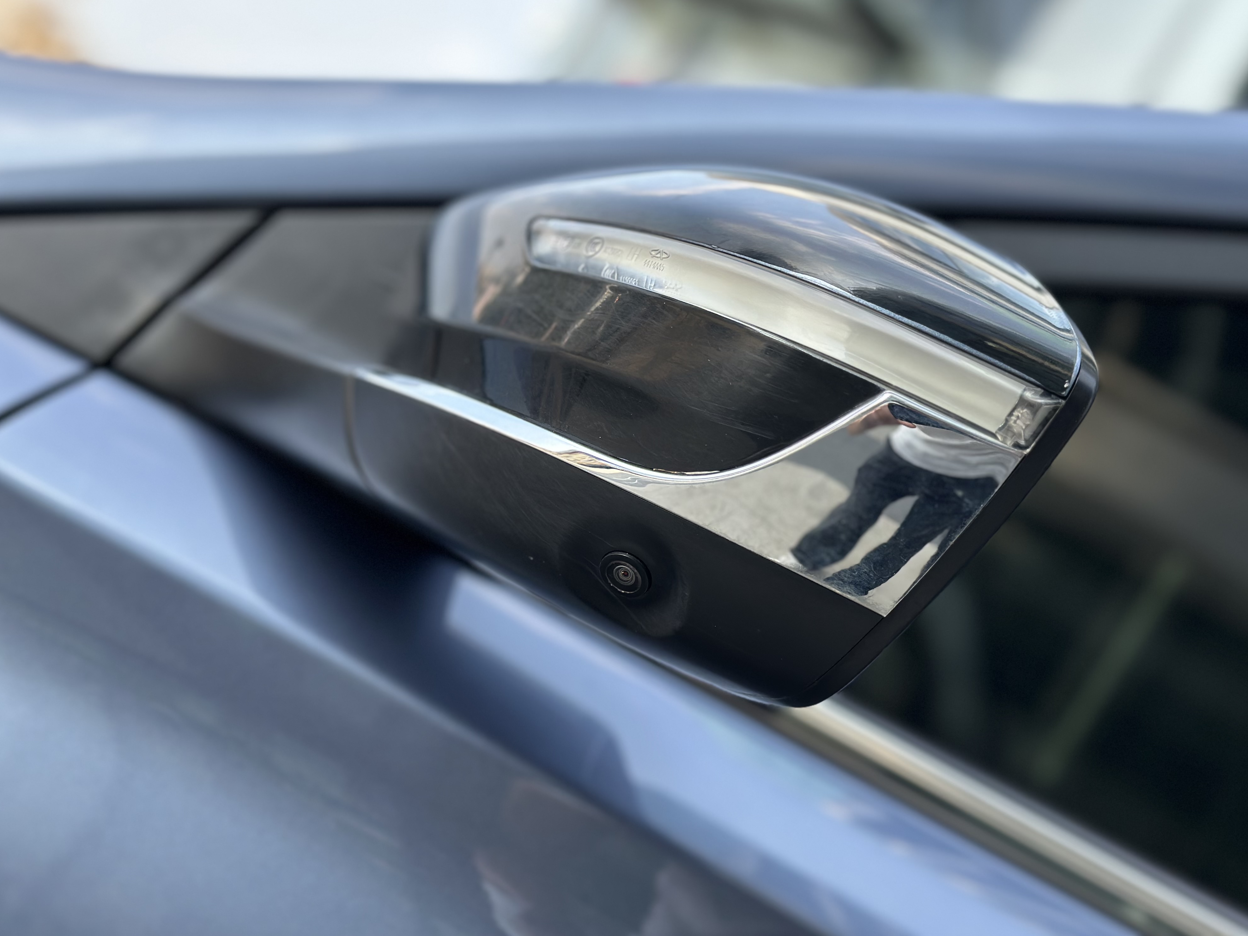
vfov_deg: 29.7
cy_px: 460
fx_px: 1766
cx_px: 631
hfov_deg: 38.9
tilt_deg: +0.3
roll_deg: -31.9
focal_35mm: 49
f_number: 1.78
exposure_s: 1/681
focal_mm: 6.86
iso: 80
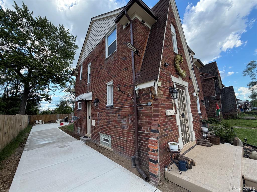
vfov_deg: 85.7
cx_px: 128
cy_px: 96
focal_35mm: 14
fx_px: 104
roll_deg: +3.3
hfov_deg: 102.1
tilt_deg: +7.5
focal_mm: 2.22
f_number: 2.2
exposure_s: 1/502
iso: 40
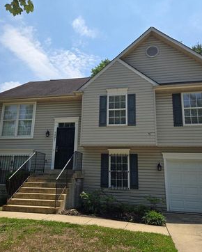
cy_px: 124
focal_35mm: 31
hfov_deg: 47.1
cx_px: 91
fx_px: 231
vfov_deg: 57.1
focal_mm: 5.4
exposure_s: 1/2005
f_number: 1.8
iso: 25
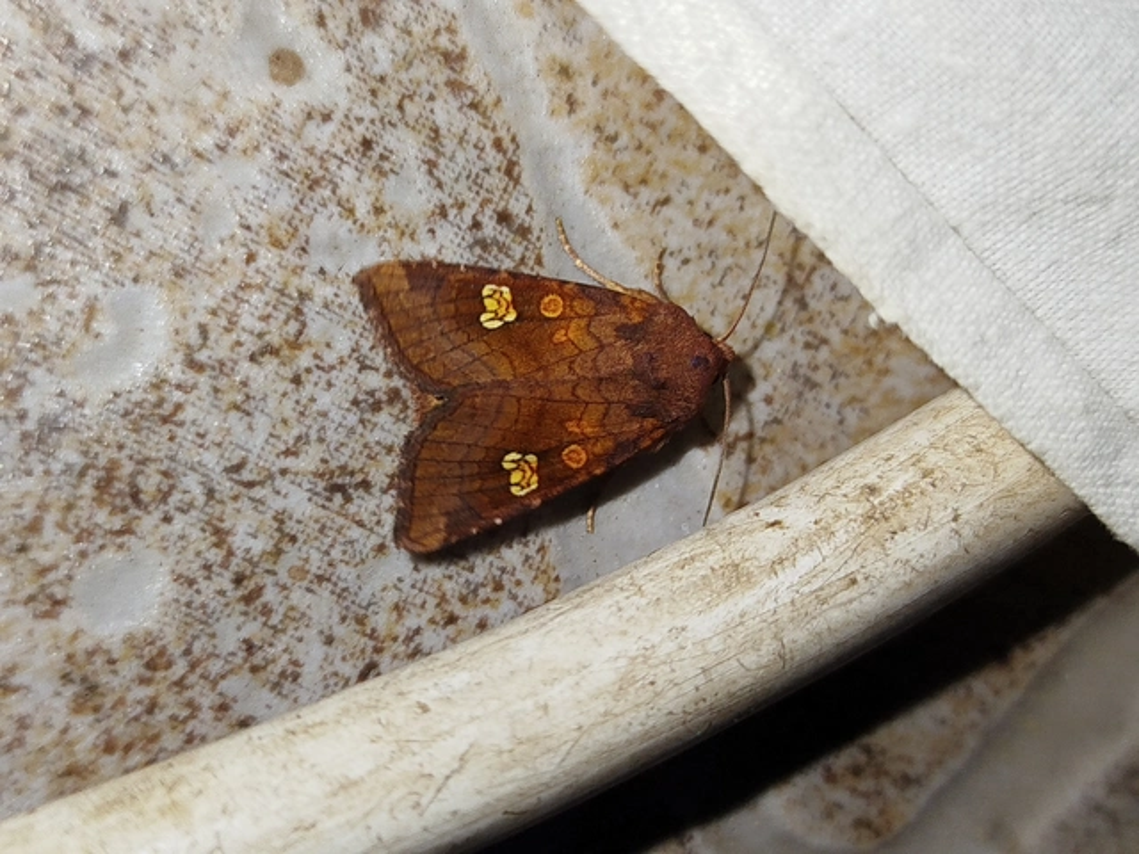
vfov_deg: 29.1
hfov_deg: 38.2
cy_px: 427
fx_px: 1645
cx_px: 570
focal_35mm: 50
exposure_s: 1/50
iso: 64
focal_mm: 5.31
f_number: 1.7
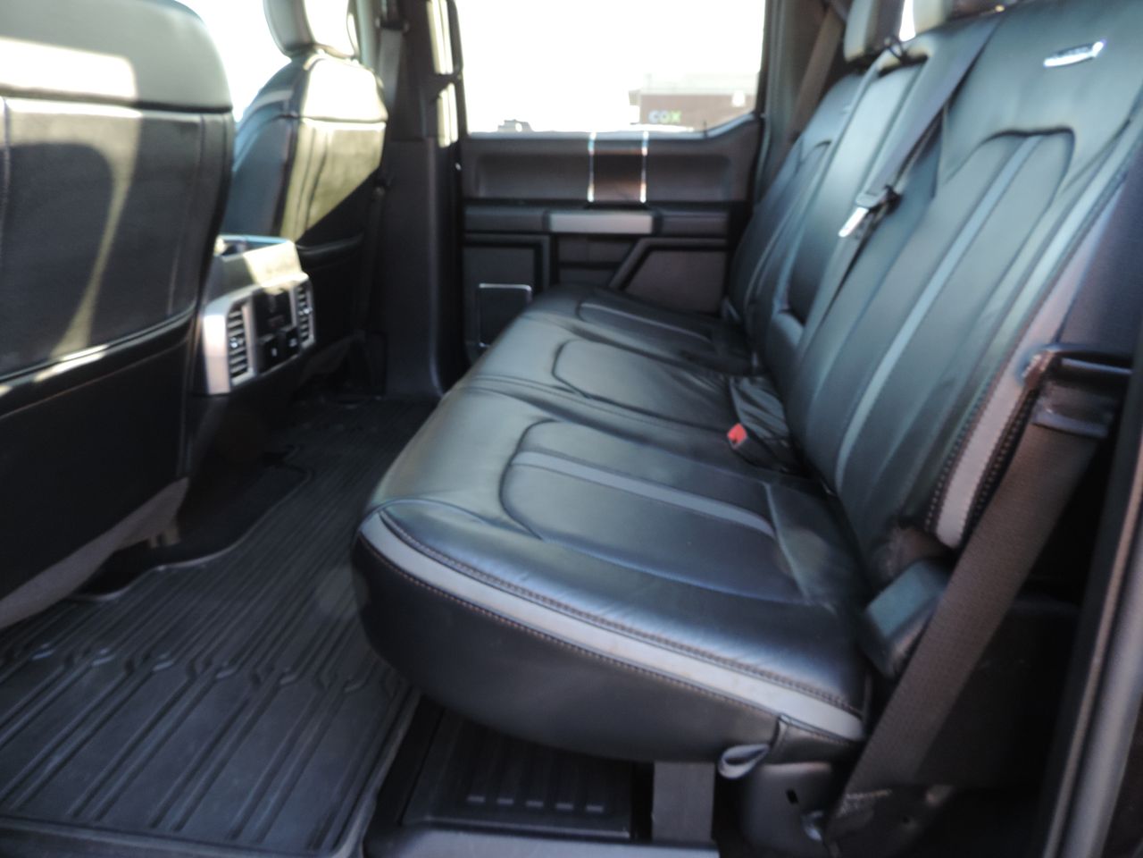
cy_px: 429
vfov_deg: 56.8
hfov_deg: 71.6
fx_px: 792
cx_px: 572
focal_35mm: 24
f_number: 3
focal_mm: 4.3
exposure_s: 1/30
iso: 250
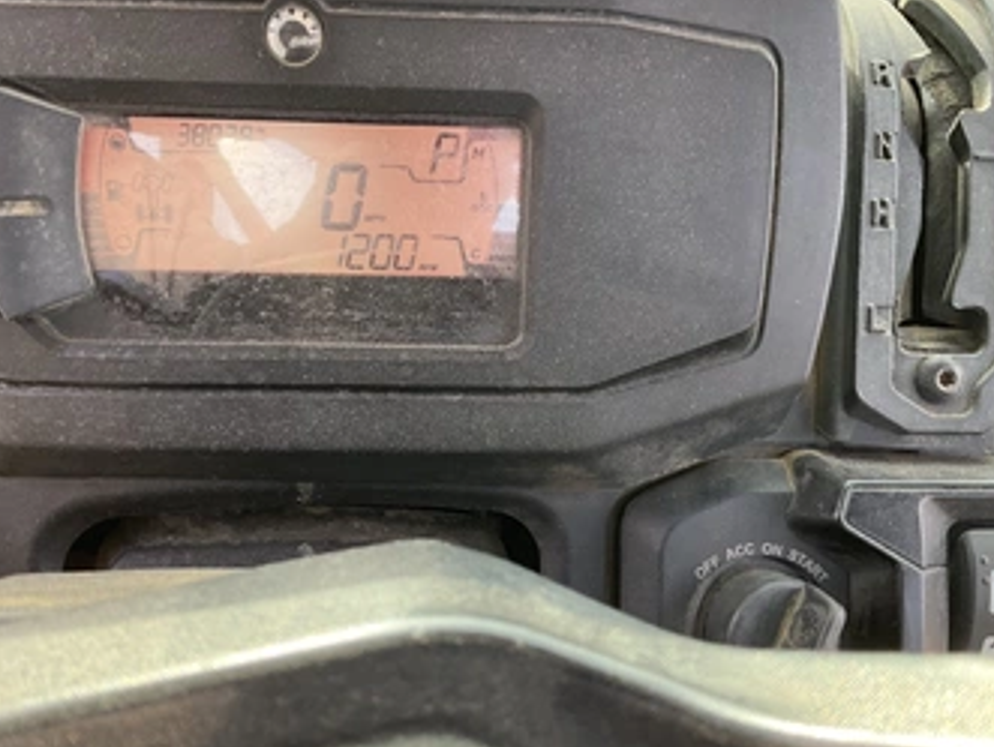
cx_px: 456
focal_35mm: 35
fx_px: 1006
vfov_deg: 40.8
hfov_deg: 52.5
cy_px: 366
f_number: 1.8
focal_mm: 3
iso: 40
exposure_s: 1/111
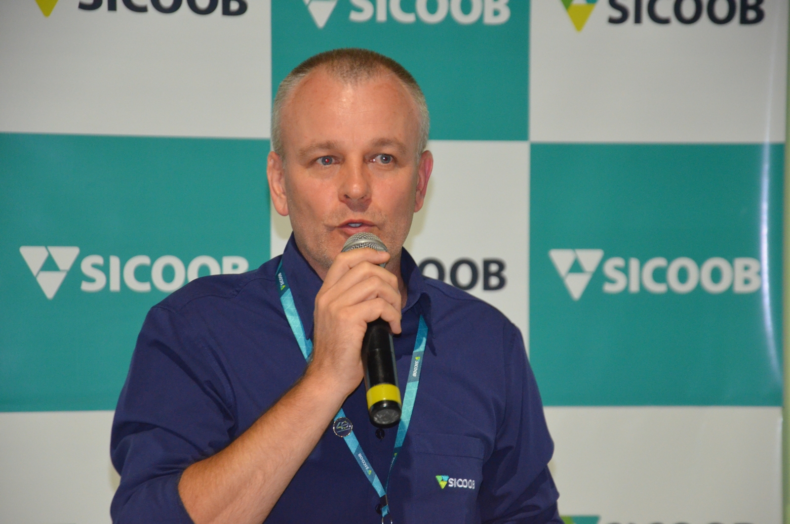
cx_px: 395
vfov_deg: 8.7
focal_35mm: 158
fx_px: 3449
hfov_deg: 13.1
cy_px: 262
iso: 2500
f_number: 5.6
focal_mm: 105
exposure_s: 1/60
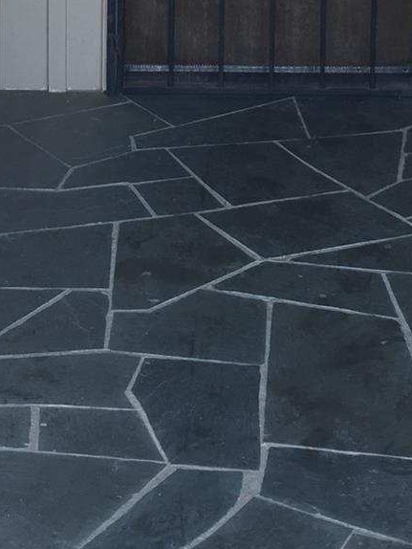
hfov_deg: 14.6
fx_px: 1602
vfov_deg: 17.7
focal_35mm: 101
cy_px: -238
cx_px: 140
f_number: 2.2
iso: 32
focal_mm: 4.15
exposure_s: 1/120
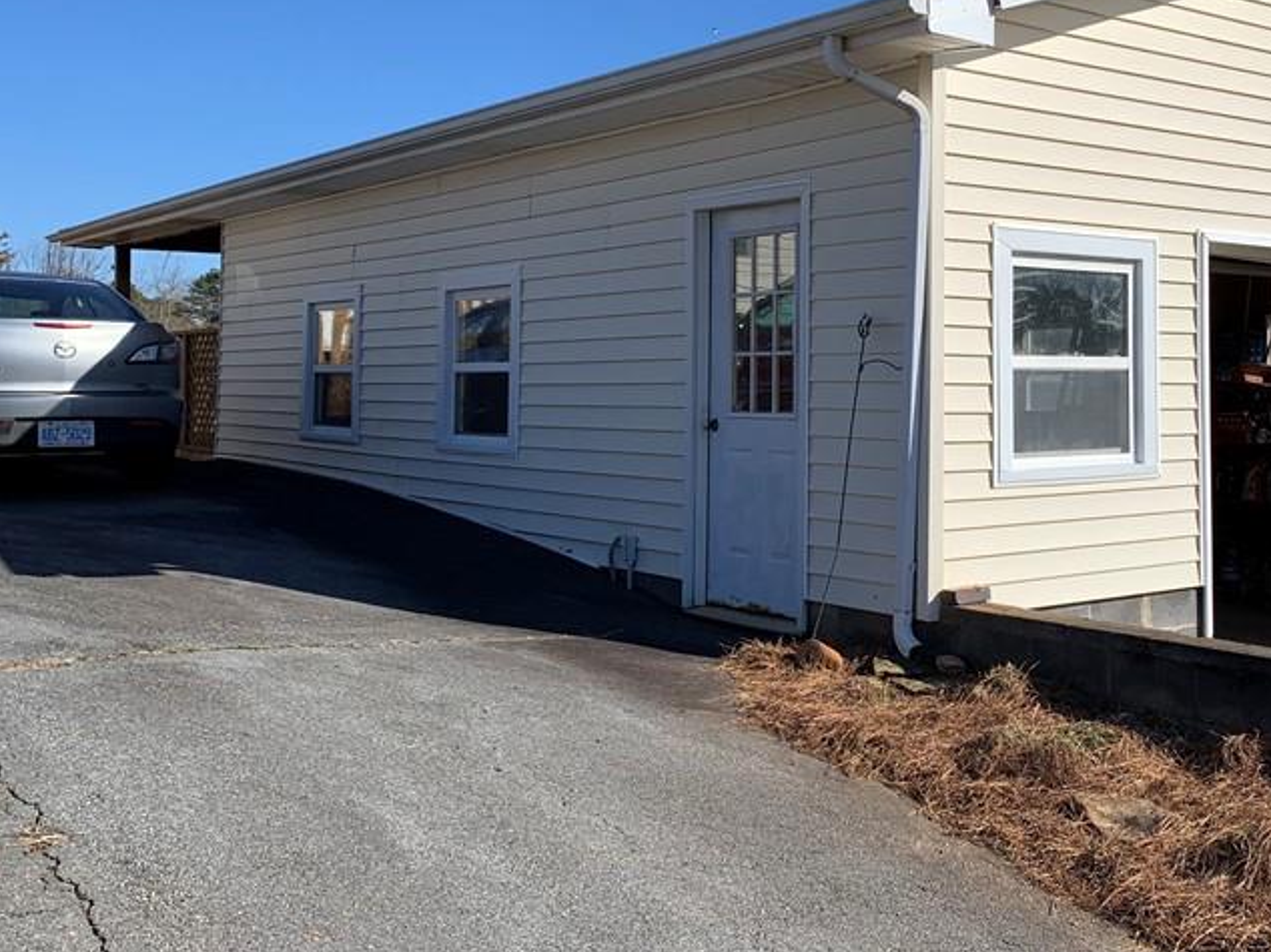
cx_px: 896
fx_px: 1542
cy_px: 333
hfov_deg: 43.8
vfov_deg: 34.1
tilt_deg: +1.1
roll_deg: -0.1
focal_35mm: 42
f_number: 1.8
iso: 25
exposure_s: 1/2915
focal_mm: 4.25
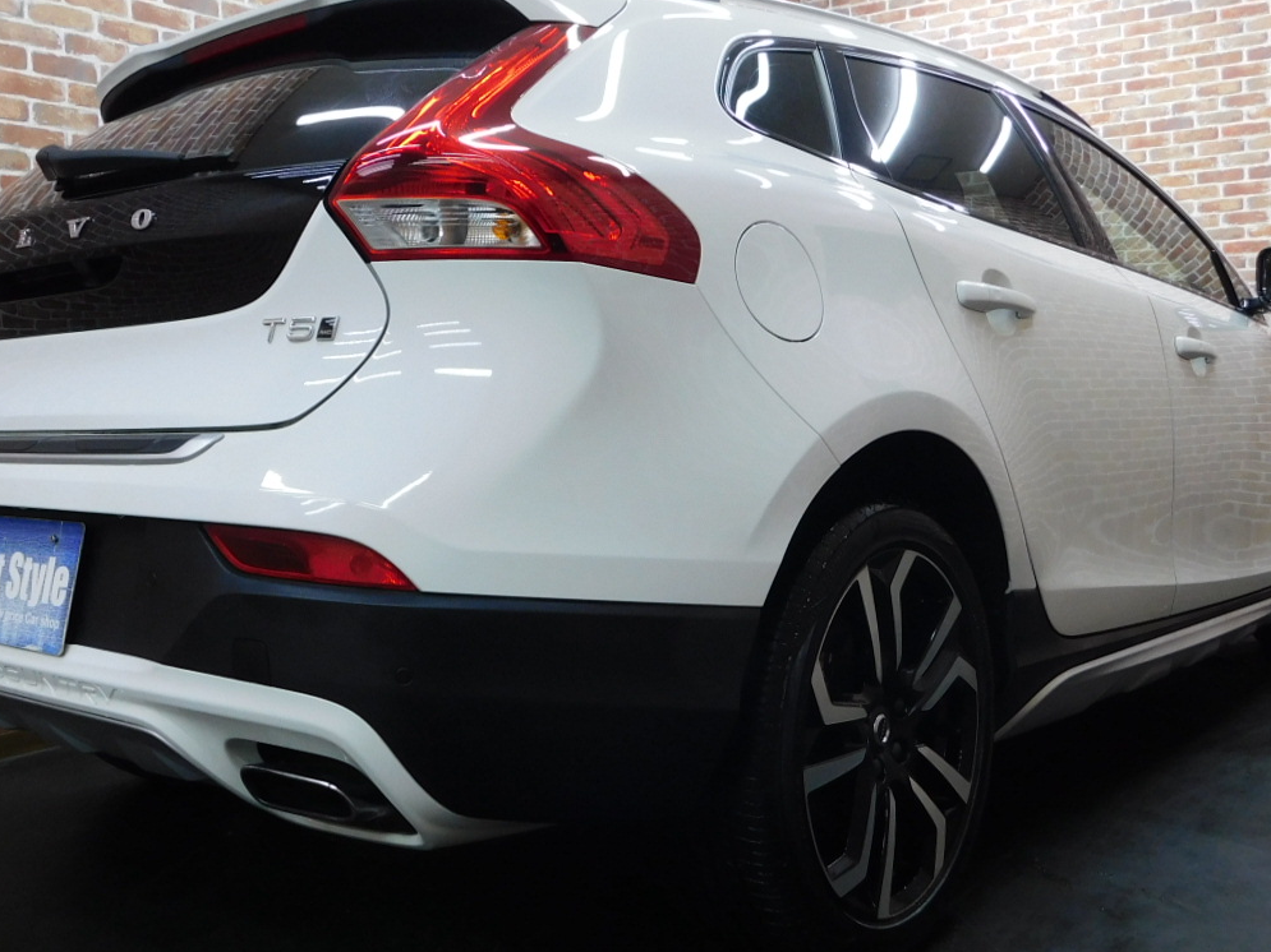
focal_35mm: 37
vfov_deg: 38.7
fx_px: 1358
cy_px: 475
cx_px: 597
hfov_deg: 50.1
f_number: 3
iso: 160
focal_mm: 4
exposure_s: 1/30
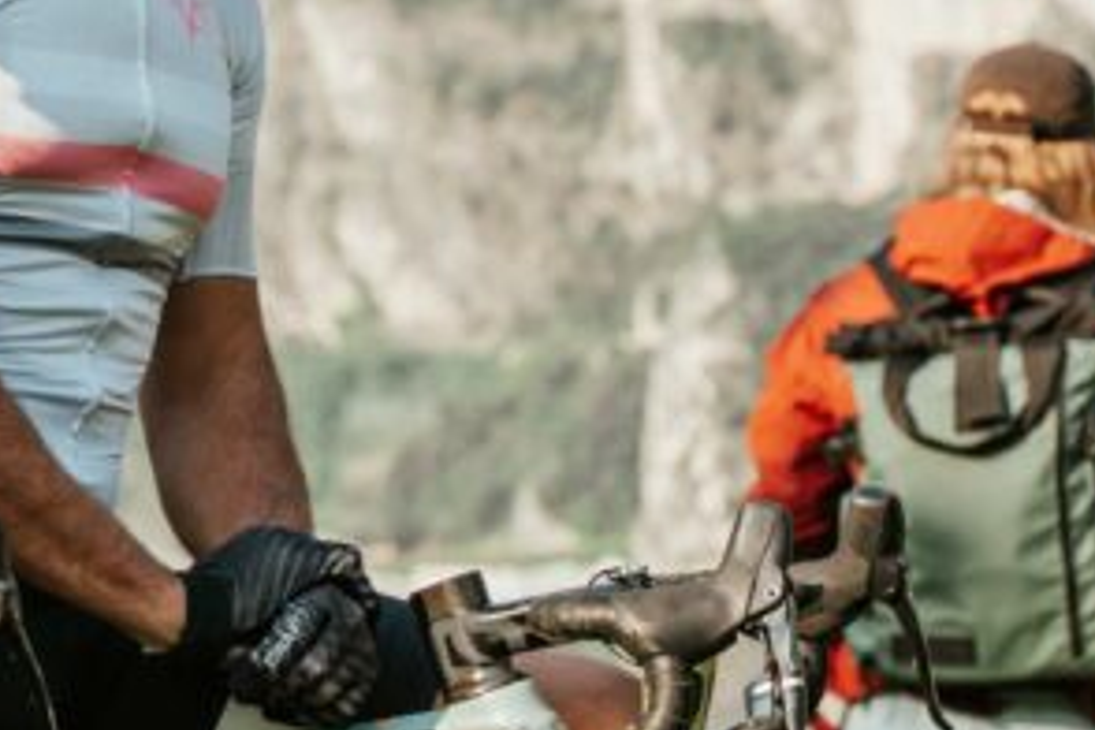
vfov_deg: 5.3
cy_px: 428
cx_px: 11
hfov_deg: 7.9
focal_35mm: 261
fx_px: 7923
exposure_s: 1/640
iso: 160
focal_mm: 51.1
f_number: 4
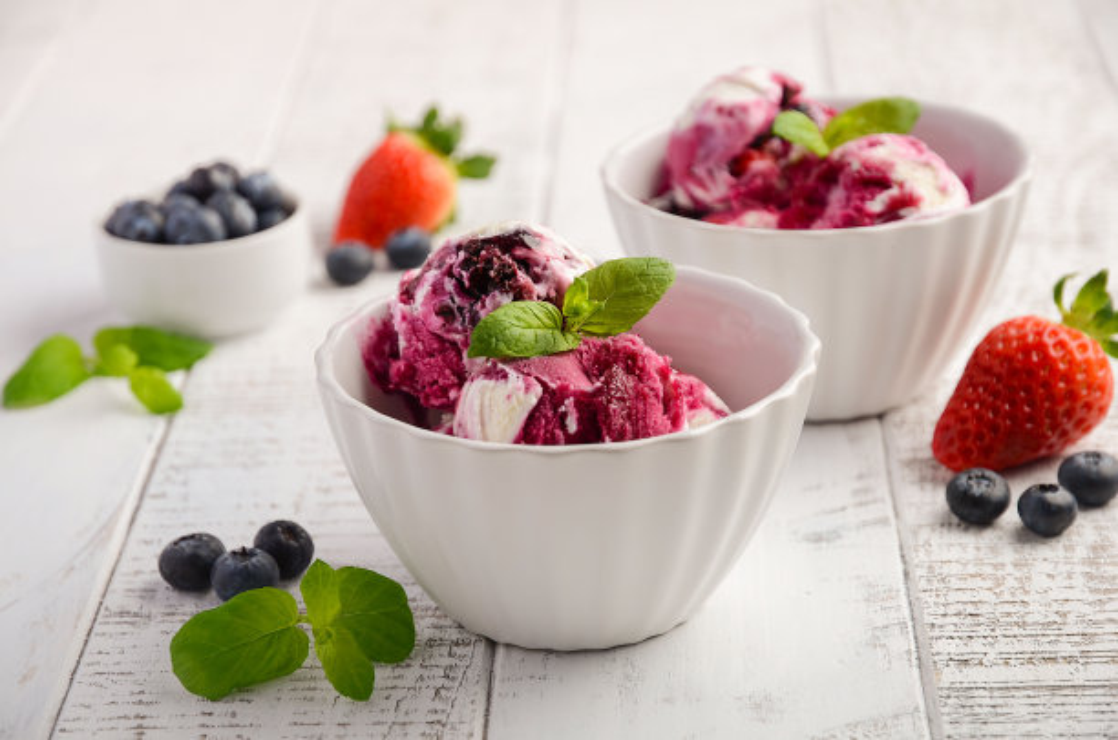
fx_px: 3253
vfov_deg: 13.0
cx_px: 559
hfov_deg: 19.5
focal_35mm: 105
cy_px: 370
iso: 100
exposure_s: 1/250
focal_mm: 70
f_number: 5.6
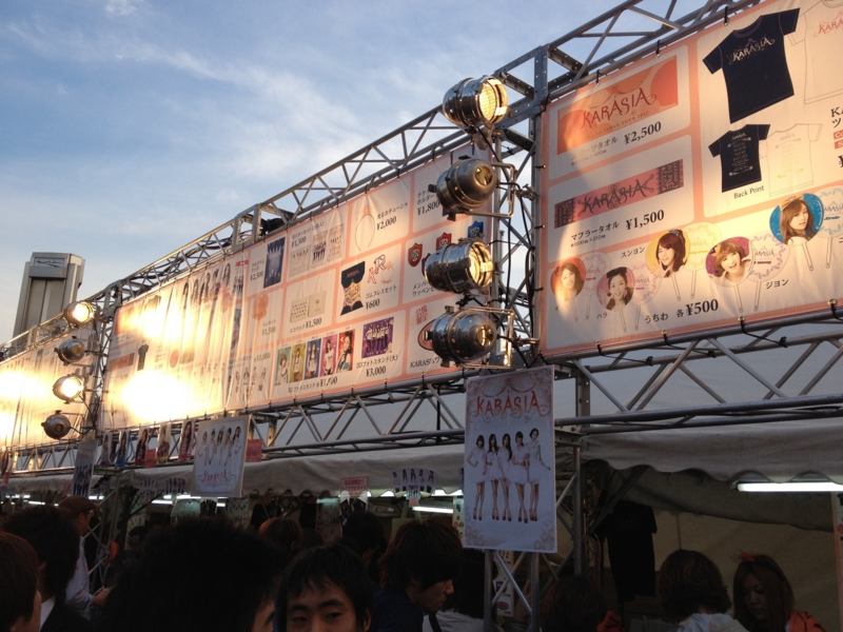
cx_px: 422
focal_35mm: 35
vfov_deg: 40.7
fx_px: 852
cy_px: 316
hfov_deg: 52.6
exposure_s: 1/276
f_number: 2.4
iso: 64
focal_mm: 4.28
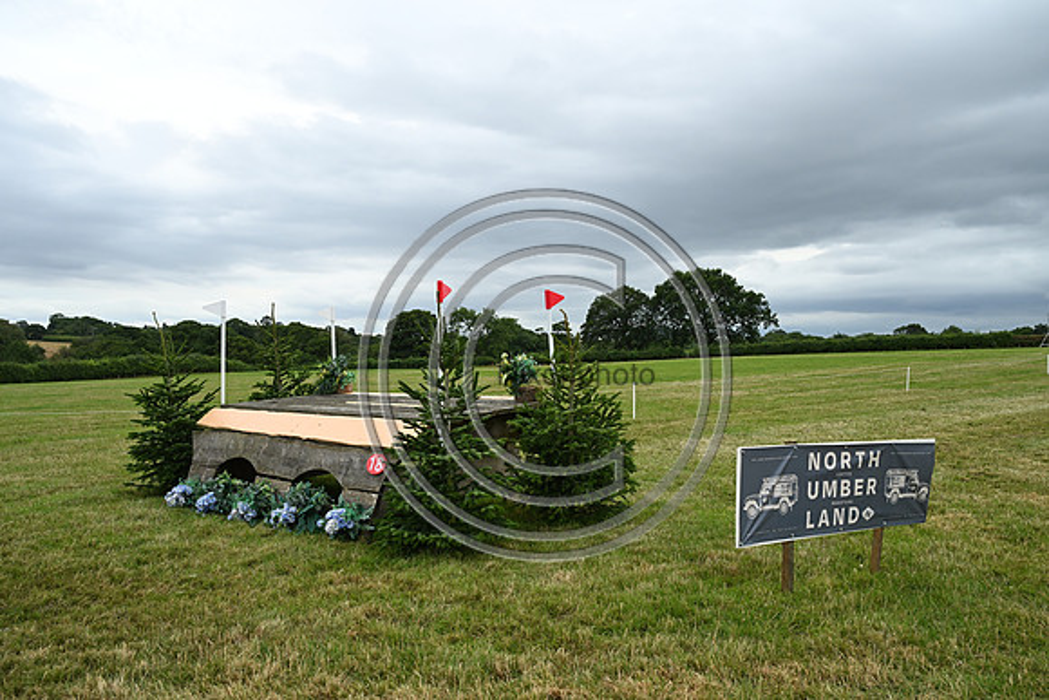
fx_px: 933
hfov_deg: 58.7
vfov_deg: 41.1
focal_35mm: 32
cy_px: 350
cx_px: 524
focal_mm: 32
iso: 560
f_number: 5
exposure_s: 1/800
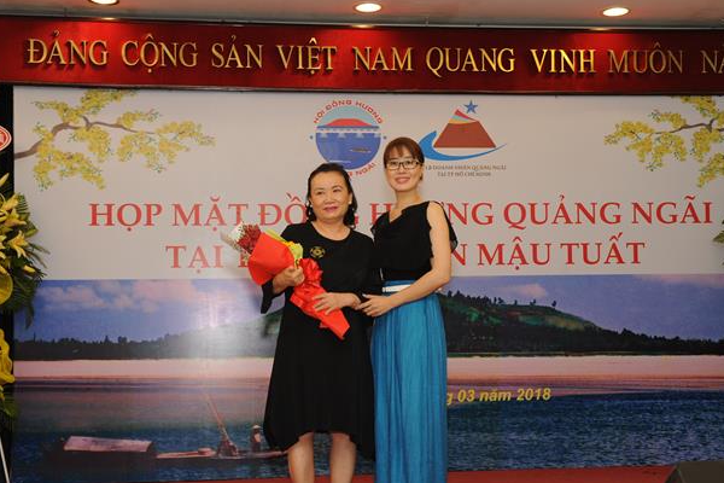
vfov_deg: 24.2
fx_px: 1126
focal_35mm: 56
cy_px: 281
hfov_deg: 35.6
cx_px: 372
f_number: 5.6
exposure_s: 1/125
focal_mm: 42
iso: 1000
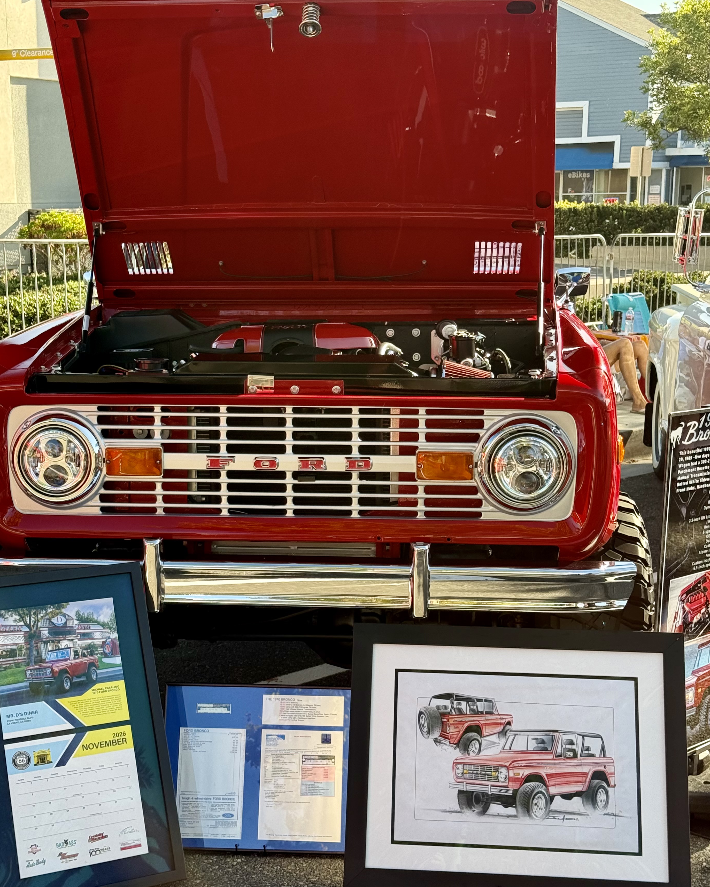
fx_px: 1445
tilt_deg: -10.3
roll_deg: +0.6
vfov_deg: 34.1
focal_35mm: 55
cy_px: 484
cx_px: 327
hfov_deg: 27.6
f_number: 1.78
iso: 100
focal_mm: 6.76
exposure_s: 1/444
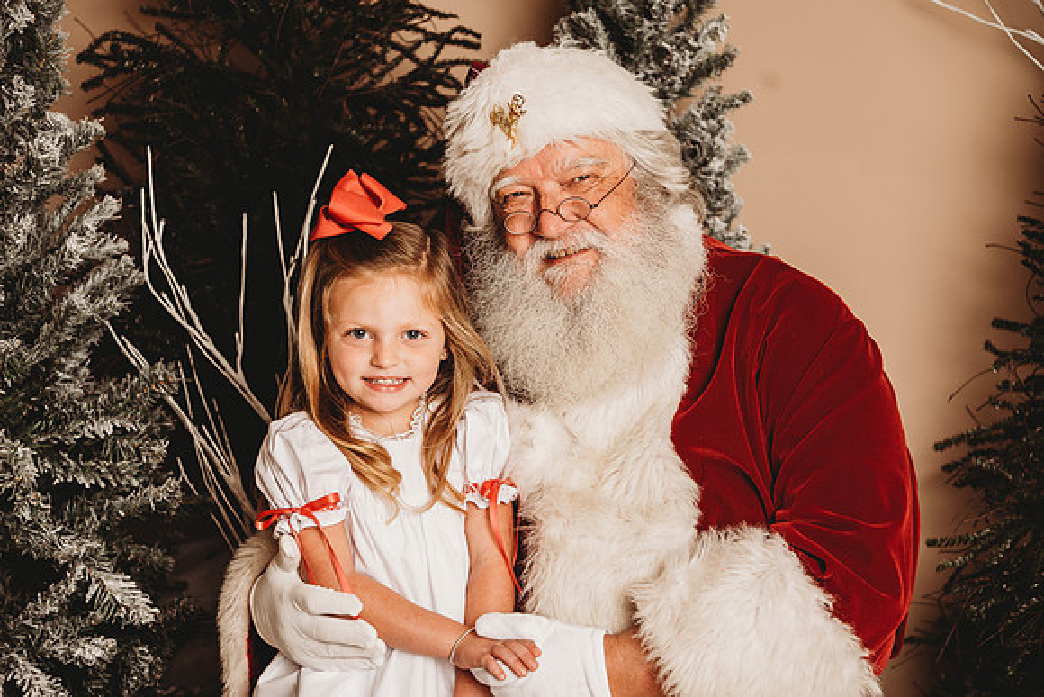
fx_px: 2030
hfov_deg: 28.8
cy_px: 348
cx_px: 522
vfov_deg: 19.5
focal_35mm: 70
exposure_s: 1/160
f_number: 4
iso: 100
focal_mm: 70
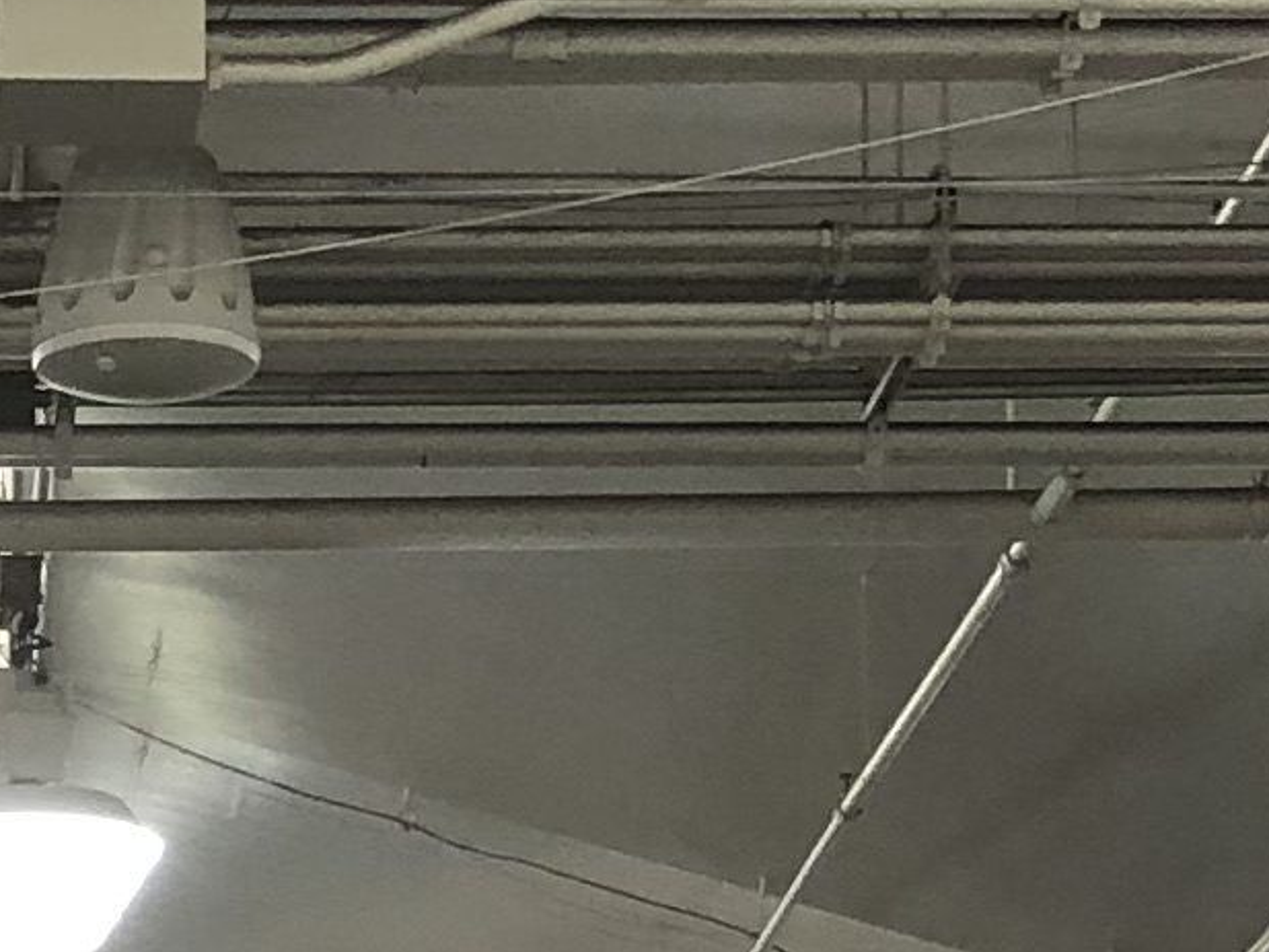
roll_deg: +1.6
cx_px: 47
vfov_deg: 7.5
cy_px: 2434
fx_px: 6710
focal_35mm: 183
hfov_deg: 10.7
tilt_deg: +1.1
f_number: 1.8
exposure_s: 1/20
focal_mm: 4
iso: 40
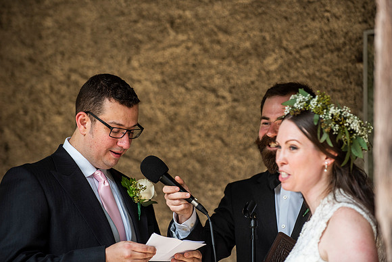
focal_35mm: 170
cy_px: 131
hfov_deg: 12.1
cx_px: 196
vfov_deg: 8.1
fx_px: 1851
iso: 400
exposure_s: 1/640
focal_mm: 170
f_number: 3.5
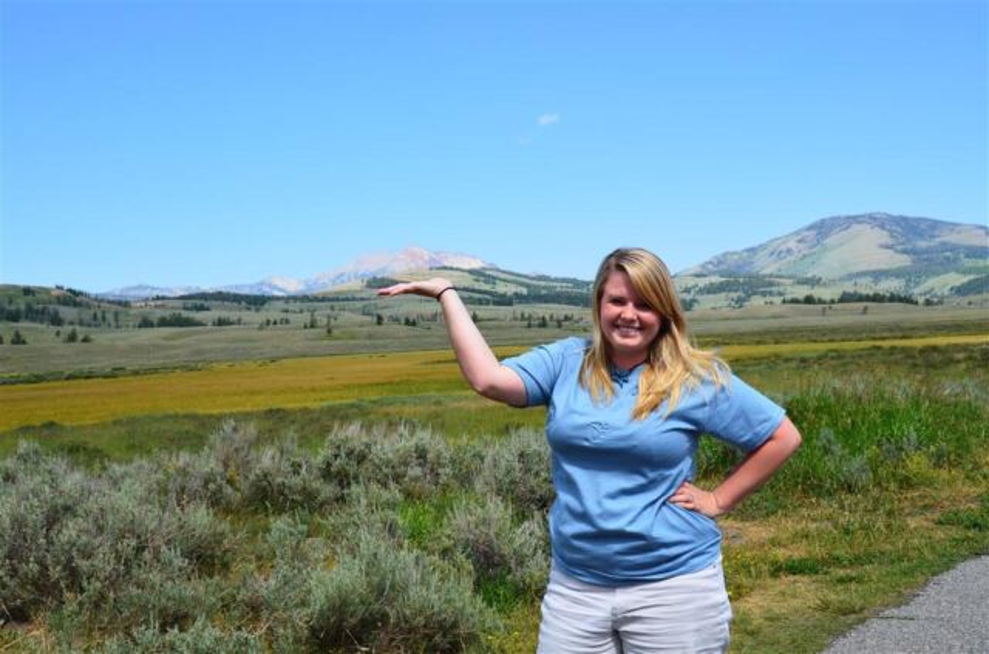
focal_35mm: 42
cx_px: 494
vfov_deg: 31.7
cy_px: 327
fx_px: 1151
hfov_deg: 46.5
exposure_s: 1/125
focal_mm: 28
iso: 110
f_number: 11
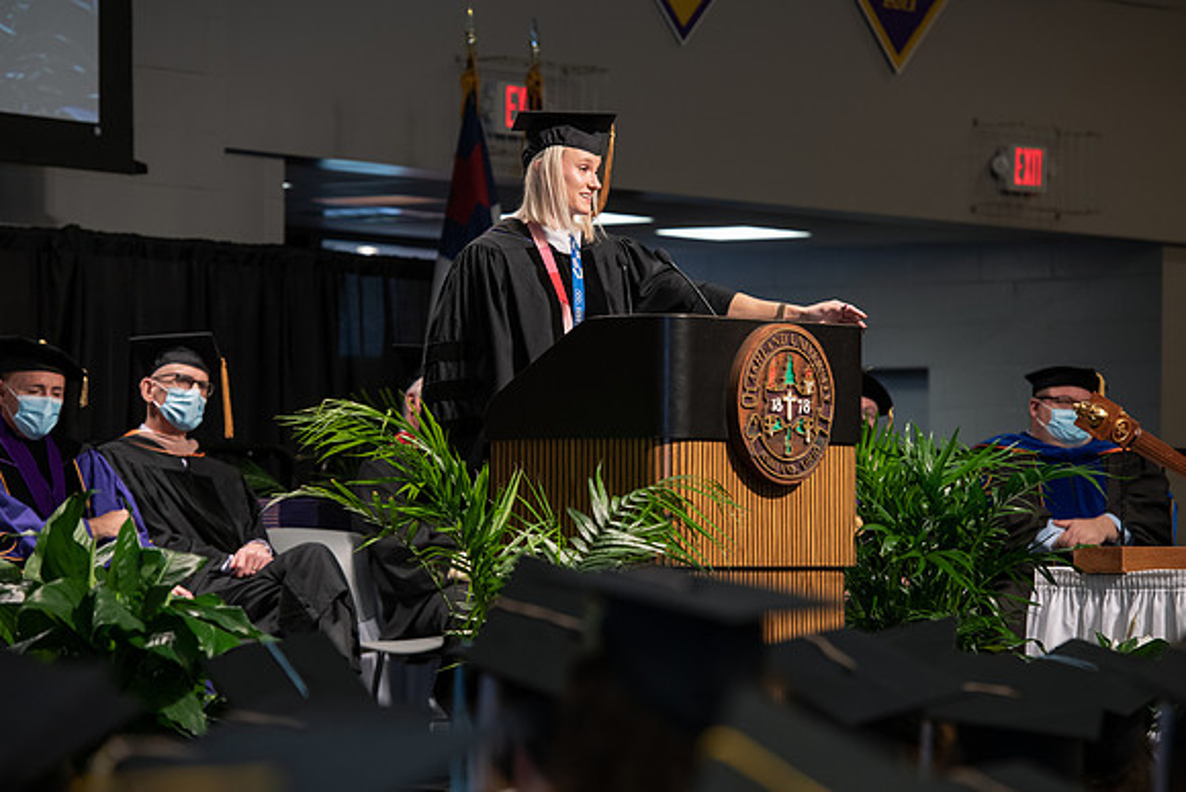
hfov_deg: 13.2
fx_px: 5107
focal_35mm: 155
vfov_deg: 8.9
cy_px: 396
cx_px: 593
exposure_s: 1/200
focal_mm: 155
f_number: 4.5
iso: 800
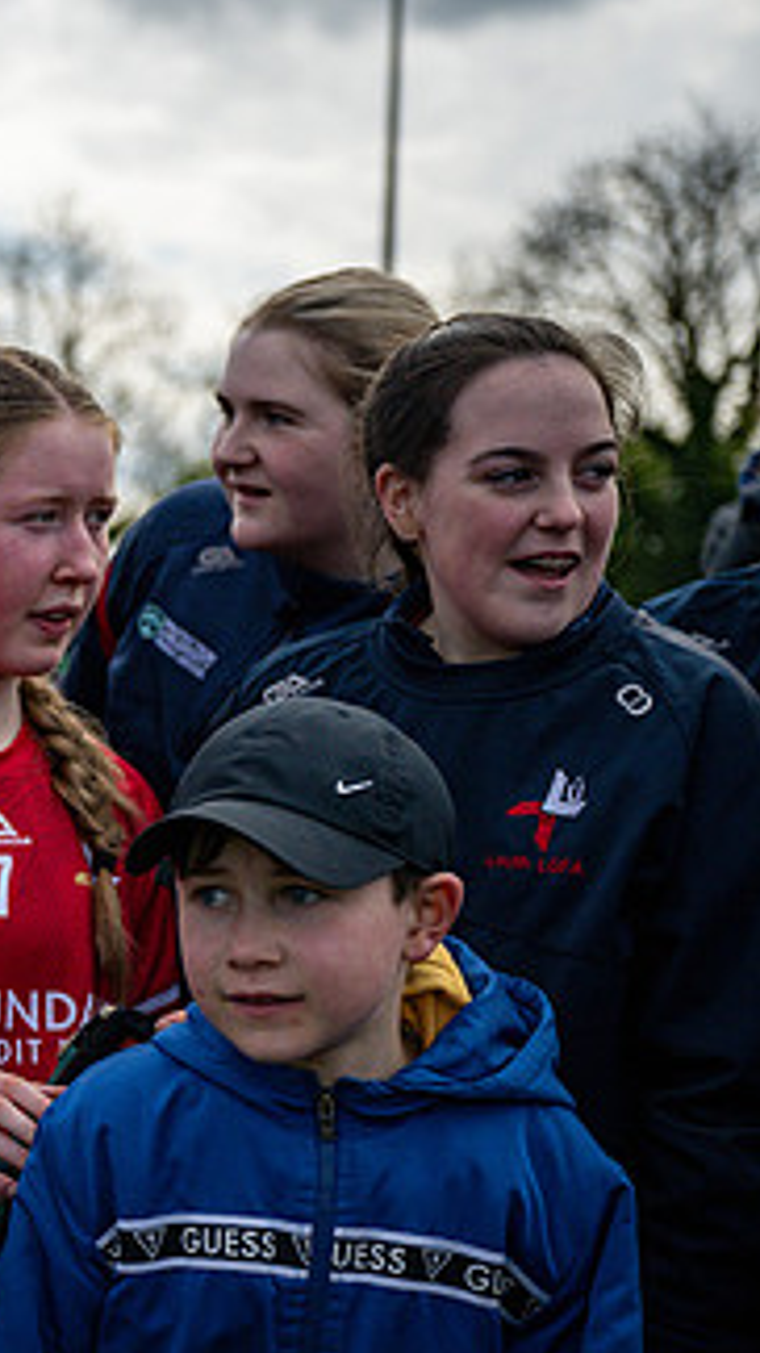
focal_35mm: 77
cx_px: -422
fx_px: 2761
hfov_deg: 14.5
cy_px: 662
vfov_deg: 27.5
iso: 125
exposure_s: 1/8000
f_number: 2.8
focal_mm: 41
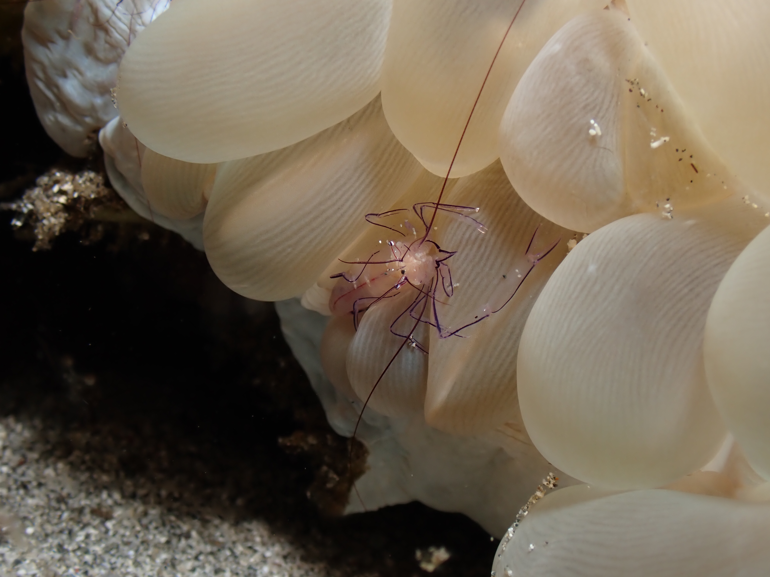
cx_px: 385
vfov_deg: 14.8
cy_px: 288
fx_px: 2224
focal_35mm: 100
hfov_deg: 19.6
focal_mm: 18
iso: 100
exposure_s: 1/100
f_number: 18
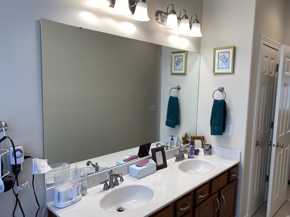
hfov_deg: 65.3
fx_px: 226
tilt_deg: -7.0
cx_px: 147
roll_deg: -1.7
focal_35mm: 27
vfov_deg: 51.4
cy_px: 107
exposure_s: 1/120
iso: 50
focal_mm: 4.25
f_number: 1.8
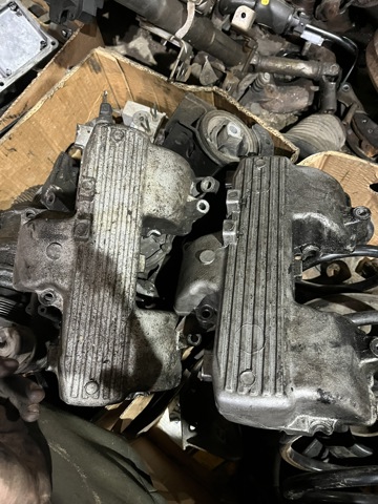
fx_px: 379
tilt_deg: -71.1
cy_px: 252
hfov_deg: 53.1
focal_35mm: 26
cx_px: 189
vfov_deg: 67.3
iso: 500
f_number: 1.6
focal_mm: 5.1
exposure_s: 1/25
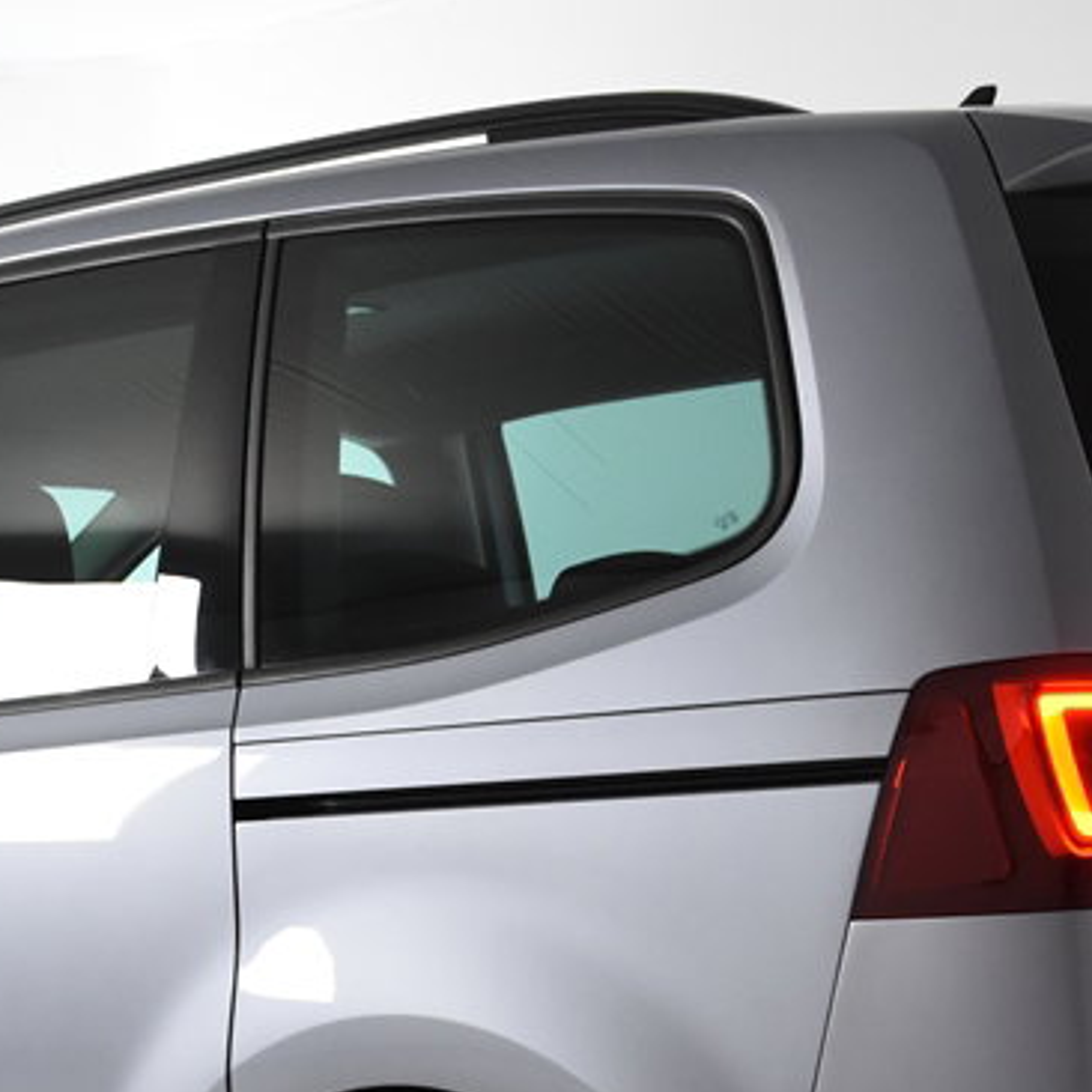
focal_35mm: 100
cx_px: 385
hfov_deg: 17.4
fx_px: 3569
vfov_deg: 17.2
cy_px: 971
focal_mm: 28
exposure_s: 1/100
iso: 1600
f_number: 5
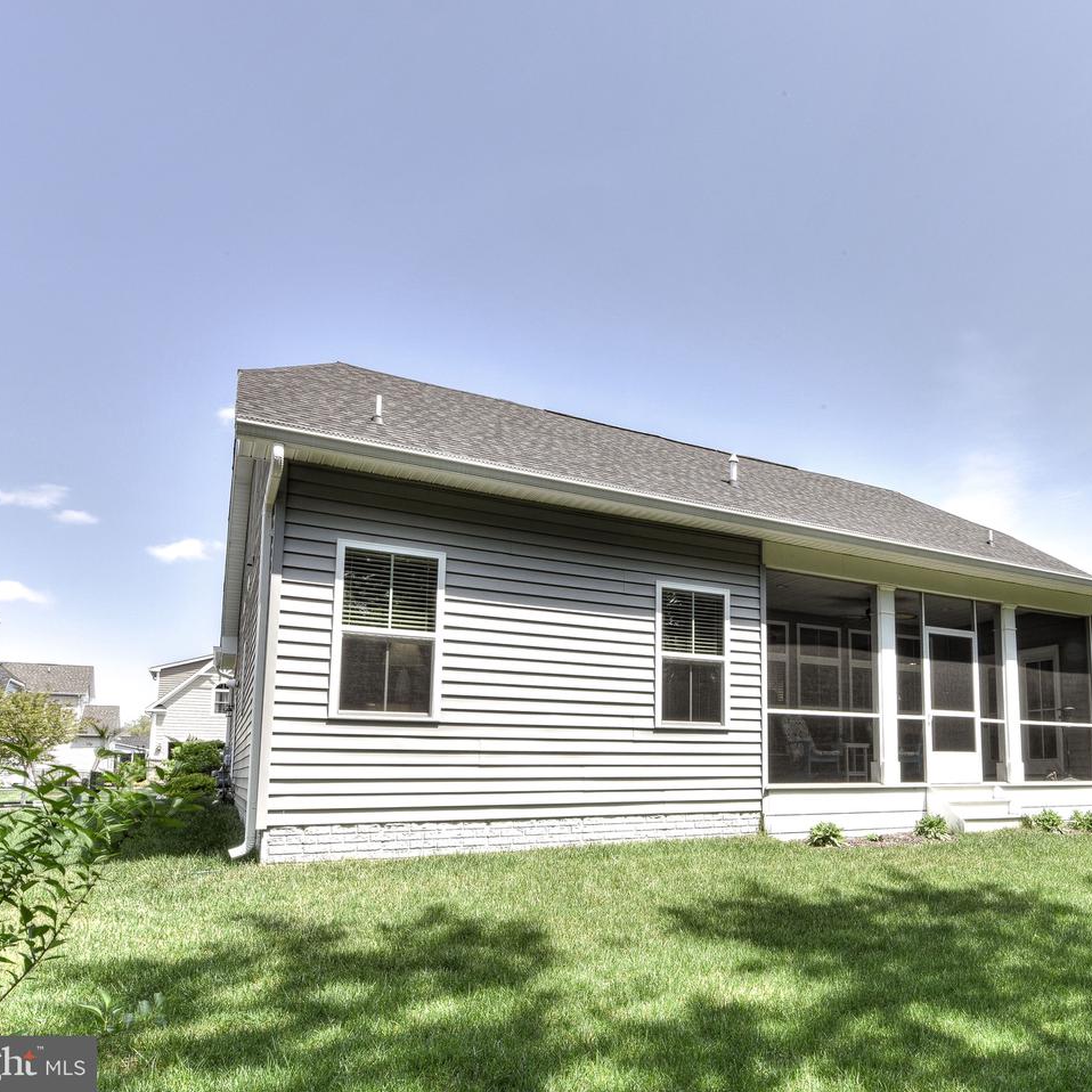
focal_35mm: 23
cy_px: 547
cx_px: 740
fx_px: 821
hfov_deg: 65.2
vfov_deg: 67.3
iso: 100
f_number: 22
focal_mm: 18
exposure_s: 1/20
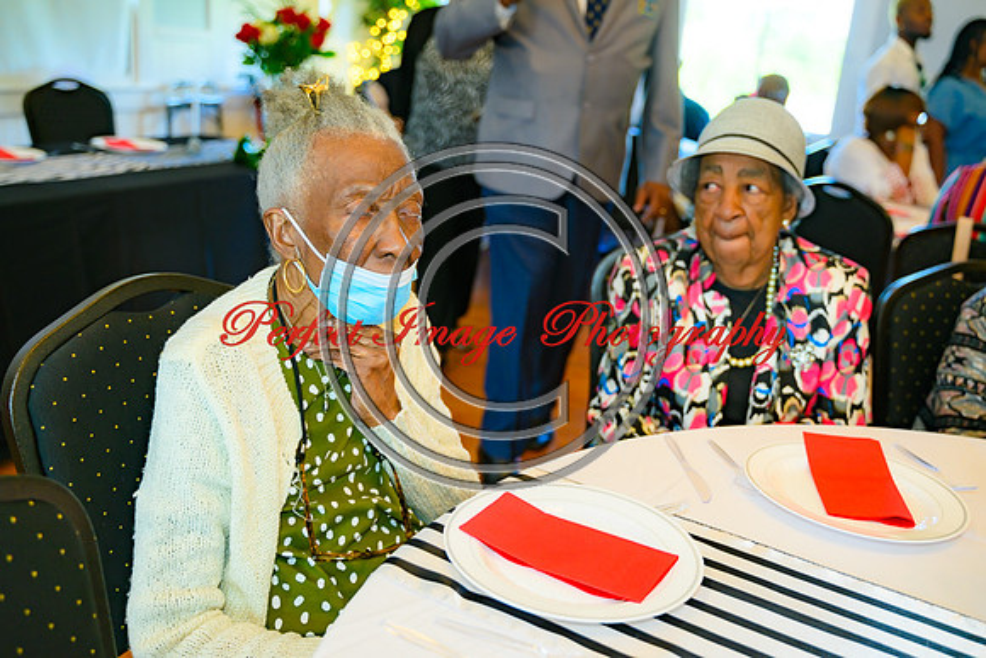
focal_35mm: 34
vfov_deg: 38.9
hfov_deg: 55.8
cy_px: 329
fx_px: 931
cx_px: 493
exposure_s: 1/100
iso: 64
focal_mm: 34
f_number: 2.8
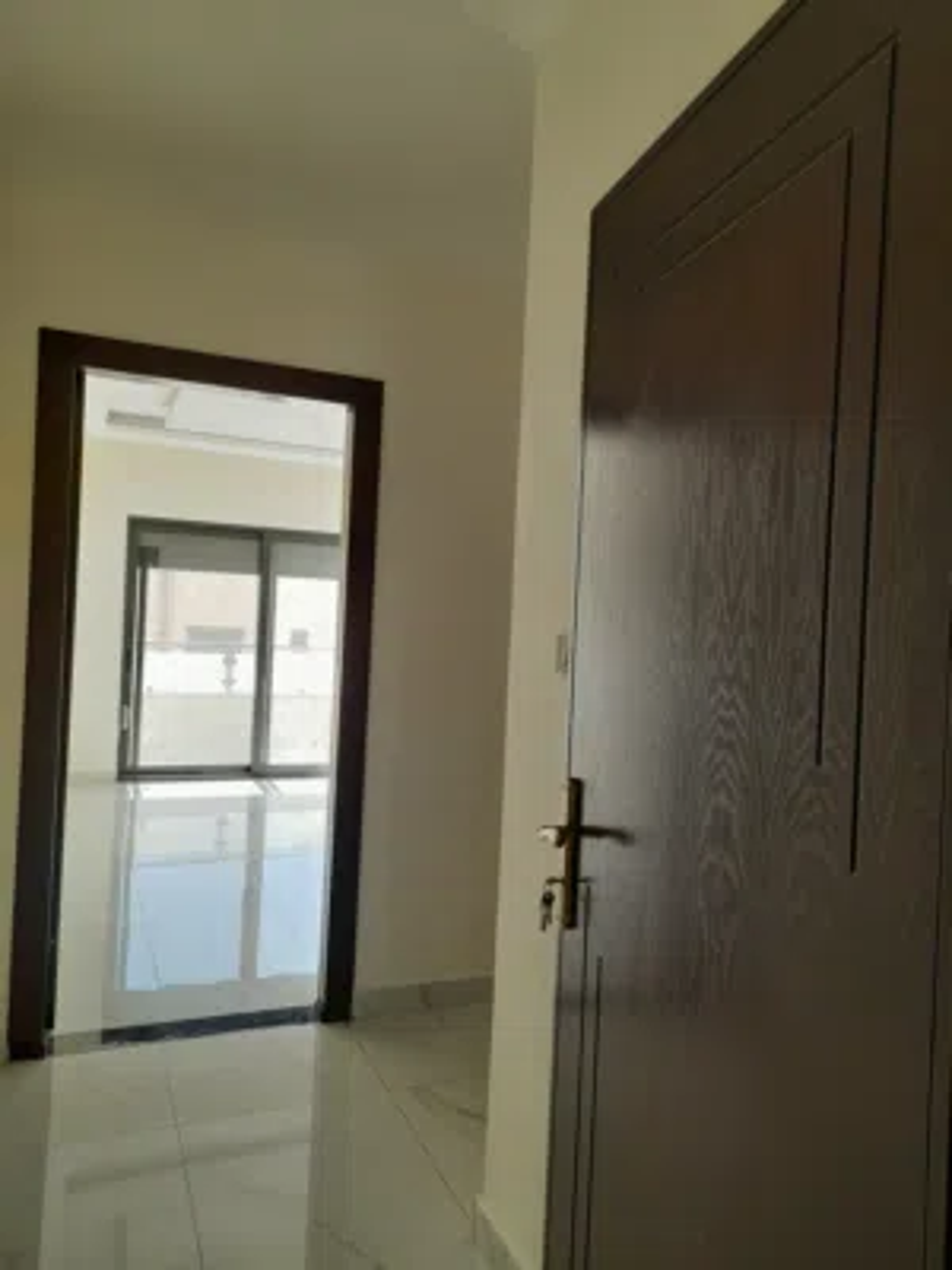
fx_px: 917
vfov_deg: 69.4
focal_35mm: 25
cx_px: 476
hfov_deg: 54.9
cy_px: 635
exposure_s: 1/50
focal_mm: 4.6
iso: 20
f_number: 2
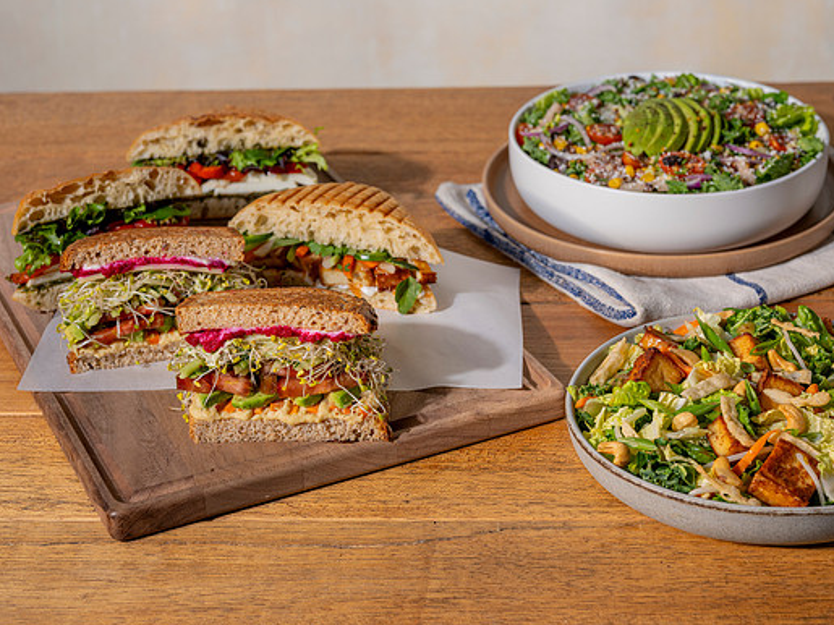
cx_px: 431
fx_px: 1710
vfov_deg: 20.7
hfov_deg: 27.4
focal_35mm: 71
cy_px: 283
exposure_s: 1/100
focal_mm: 80
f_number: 8
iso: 250
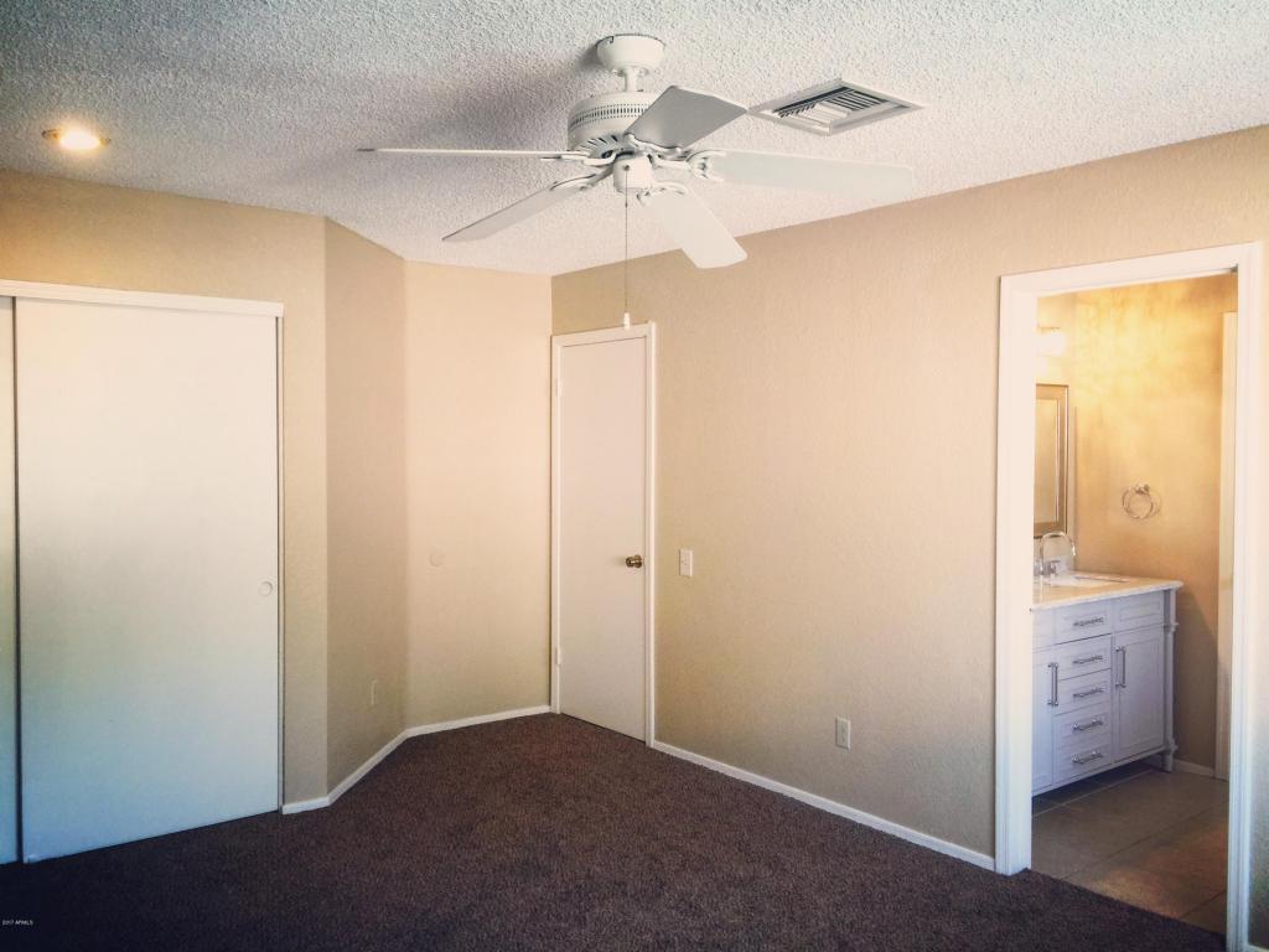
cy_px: 476
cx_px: 634
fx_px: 1063
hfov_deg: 61.7
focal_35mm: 29
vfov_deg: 48.2
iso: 50
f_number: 2.2
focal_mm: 4.15
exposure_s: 1/30
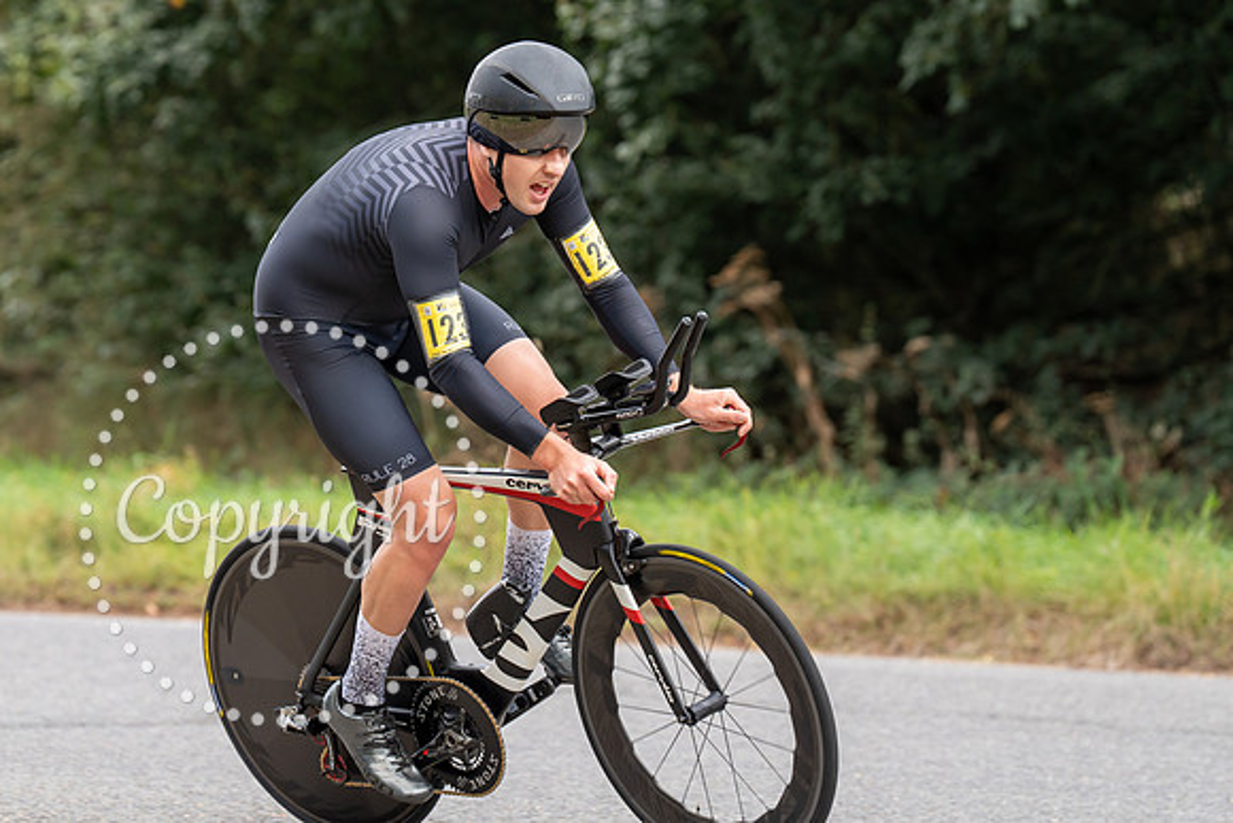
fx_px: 7069
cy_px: 292
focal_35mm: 206
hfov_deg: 10.0
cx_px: 438
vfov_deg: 6.7
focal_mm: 160
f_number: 4
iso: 640
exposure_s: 1/1000
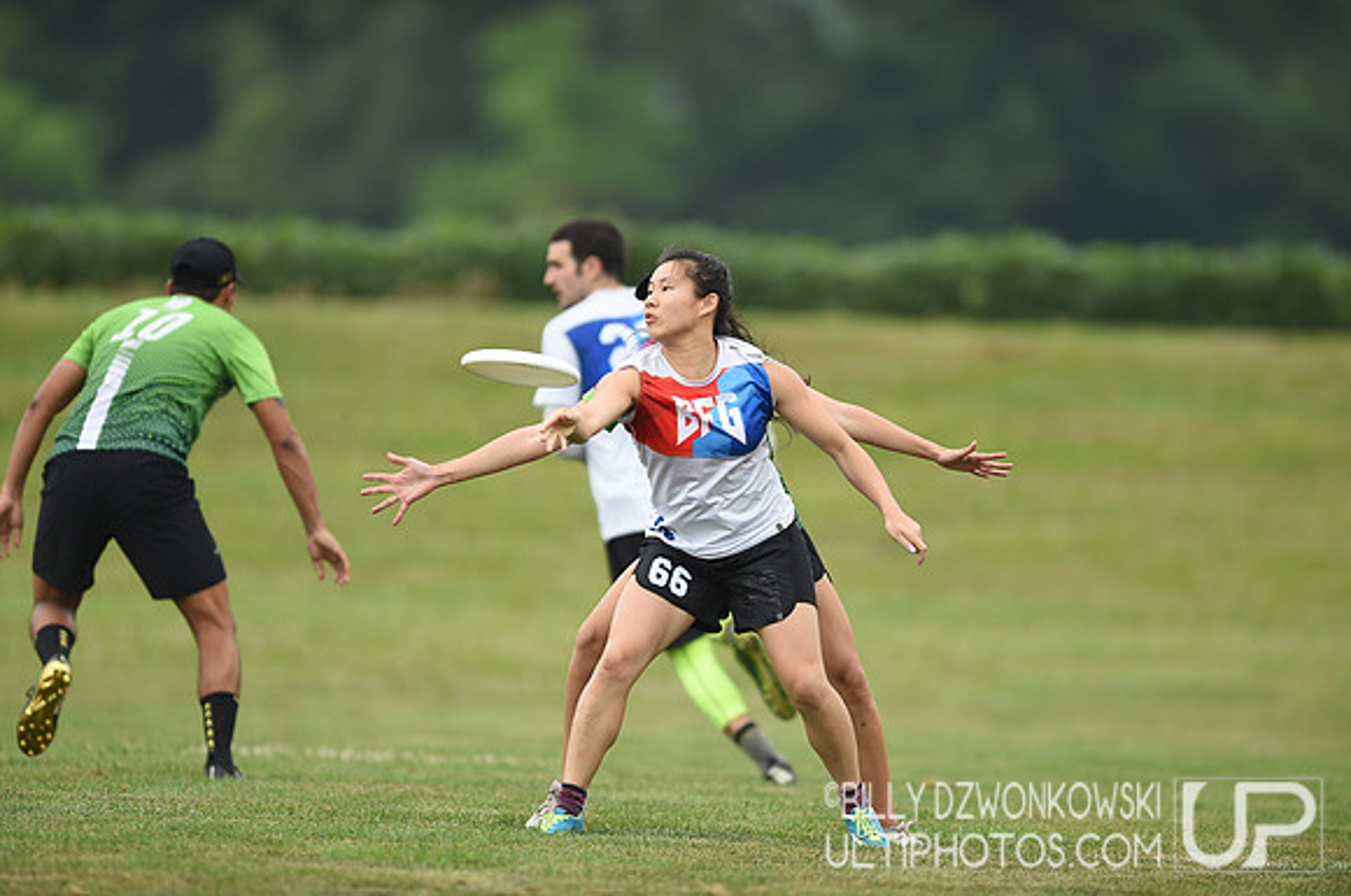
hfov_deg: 5.2
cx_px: 676
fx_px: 14990
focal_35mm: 400
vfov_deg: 3.4
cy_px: 448
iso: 500
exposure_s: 1/1250
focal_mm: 400
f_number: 2.8
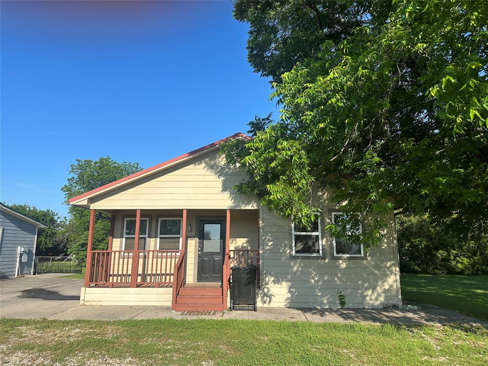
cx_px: 244
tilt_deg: +12.4
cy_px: 183
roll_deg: -0.4
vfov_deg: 56.8
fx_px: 338
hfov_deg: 71.6
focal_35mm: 24
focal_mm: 6.86
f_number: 1.78
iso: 80
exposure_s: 1/3472
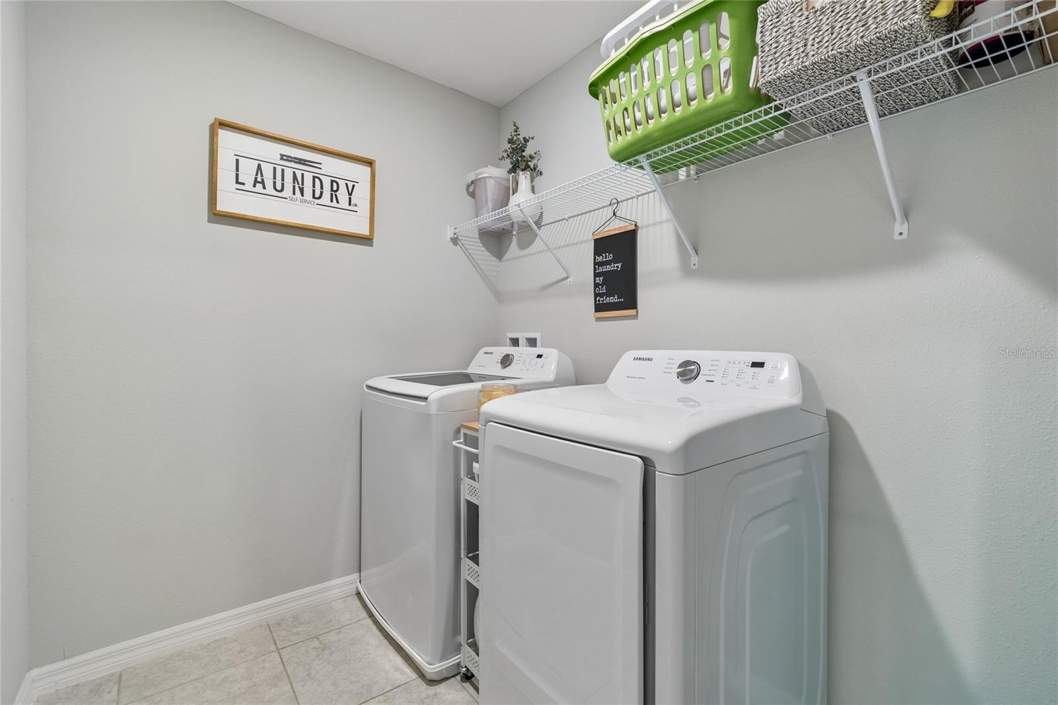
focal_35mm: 15
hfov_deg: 100.4
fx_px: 441
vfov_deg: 77.3
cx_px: 529
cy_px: 352
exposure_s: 1/2
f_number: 7.1
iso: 100
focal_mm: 10
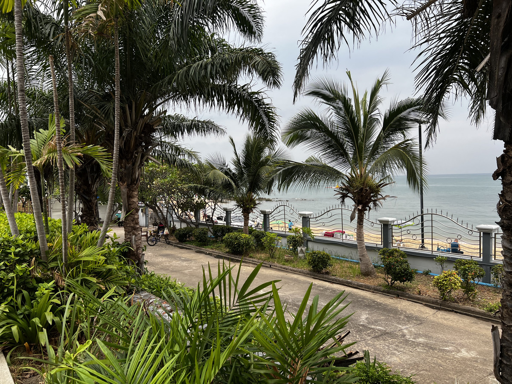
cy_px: 192
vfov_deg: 53.1
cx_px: 256
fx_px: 385
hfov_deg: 67.3
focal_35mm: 26
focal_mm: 5.7
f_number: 1.5
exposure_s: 1/880
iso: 50
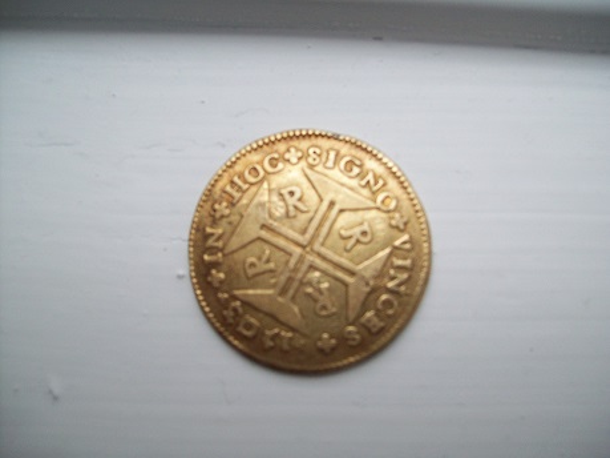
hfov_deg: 51.4
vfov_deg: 39.6
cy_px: 229
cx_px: 305
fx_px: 634
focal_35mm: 36
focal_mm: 6
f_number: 2.7
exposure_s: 1/137
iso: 80
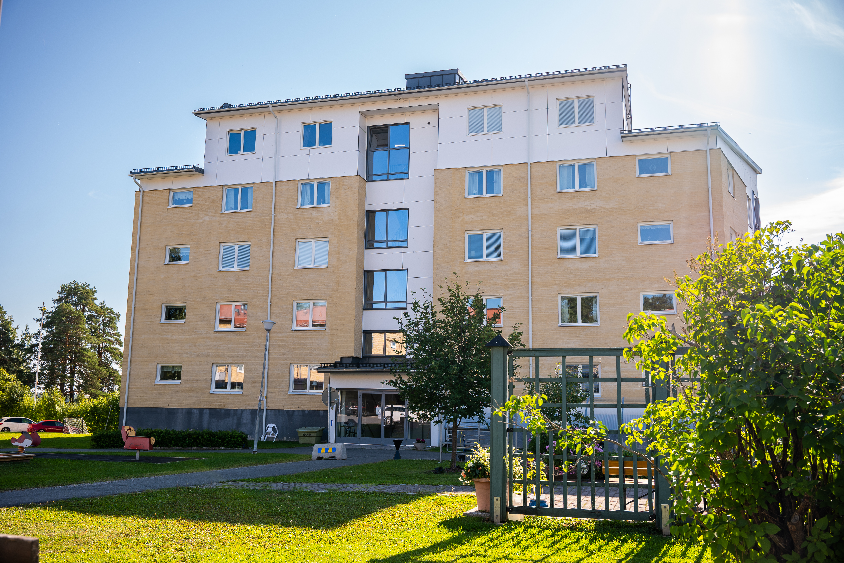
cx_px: 422
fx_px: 774
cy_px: 282
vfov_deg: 40.0
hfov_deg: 57.2
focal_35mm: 33
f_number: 4
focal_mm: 33
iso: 100
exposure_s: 1/320
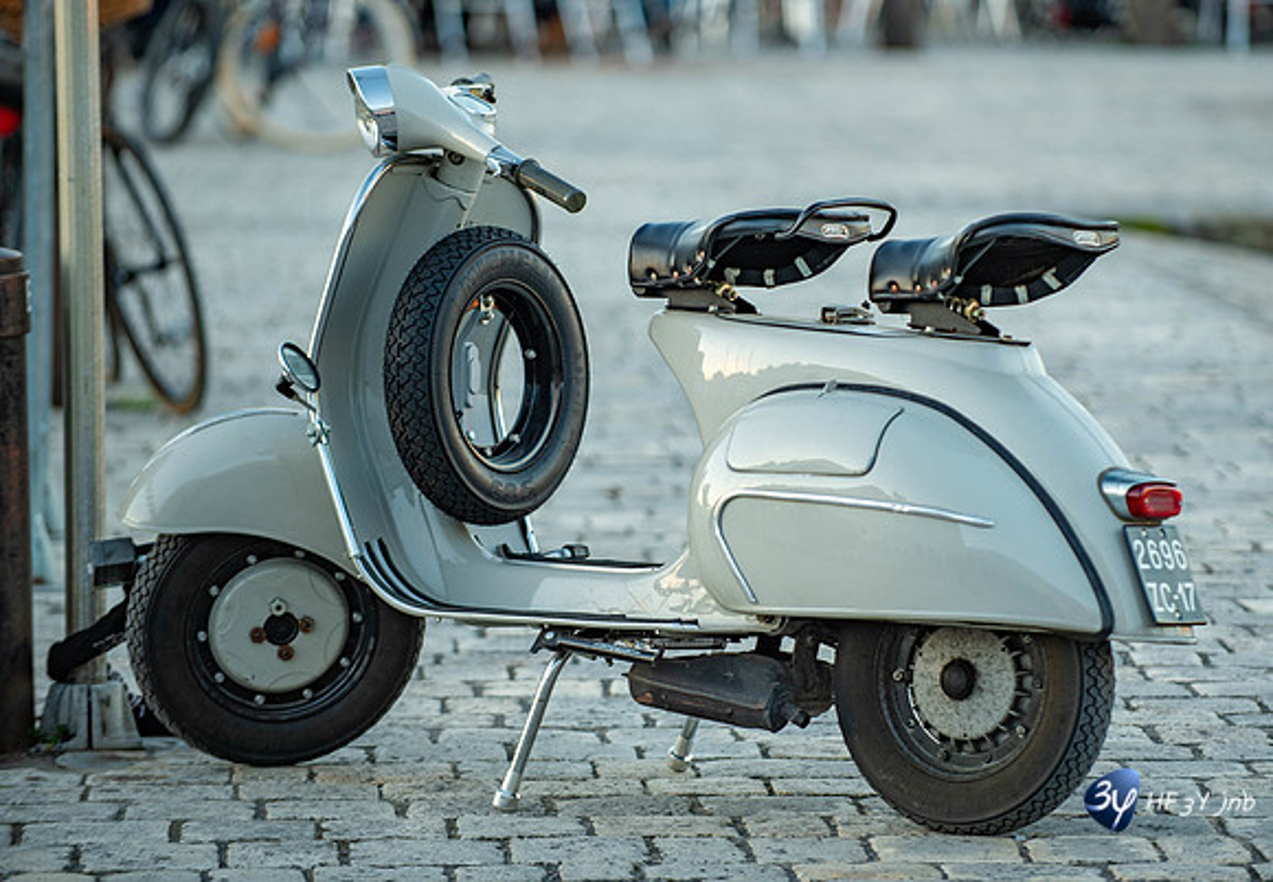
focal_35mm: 206
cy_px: 362
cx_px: 782
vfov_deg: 6.8
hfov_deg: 9.9
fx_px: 7383
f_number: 2.8
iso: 200
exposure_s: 1/200
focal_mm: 170
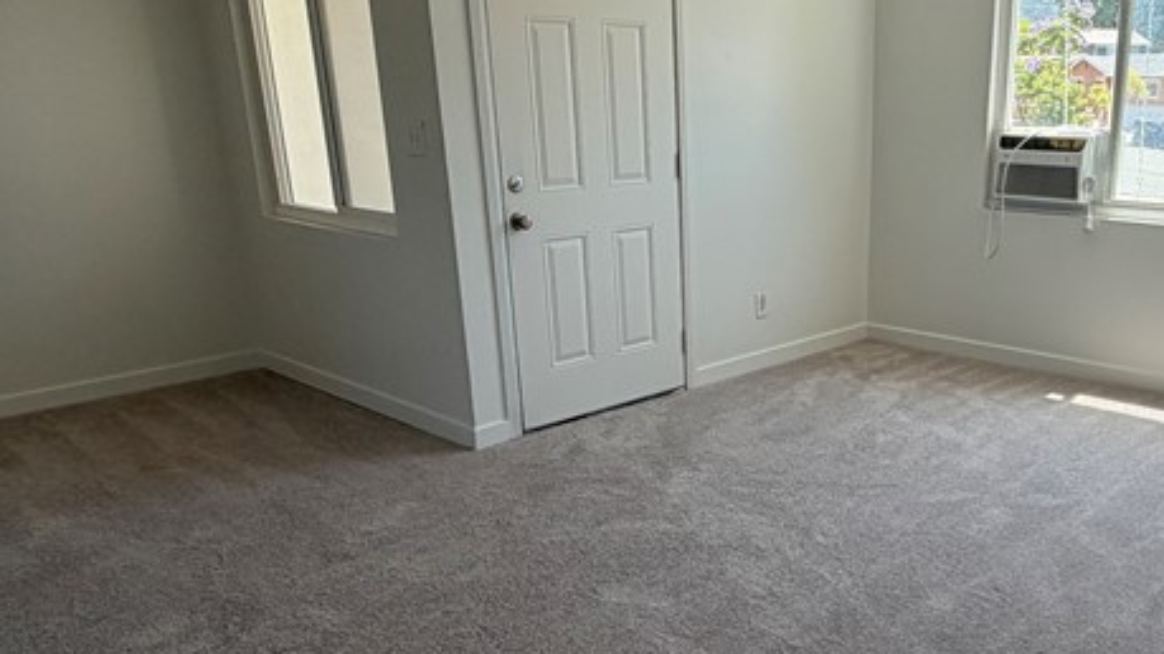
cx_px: 806
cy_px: 461
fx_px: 1049
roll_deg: +0.6
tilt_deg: -20.8
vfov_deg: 34.2
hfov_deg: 56.4
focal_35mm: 34
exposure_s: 1/151
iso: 50
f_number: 2.2
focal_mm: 2.22
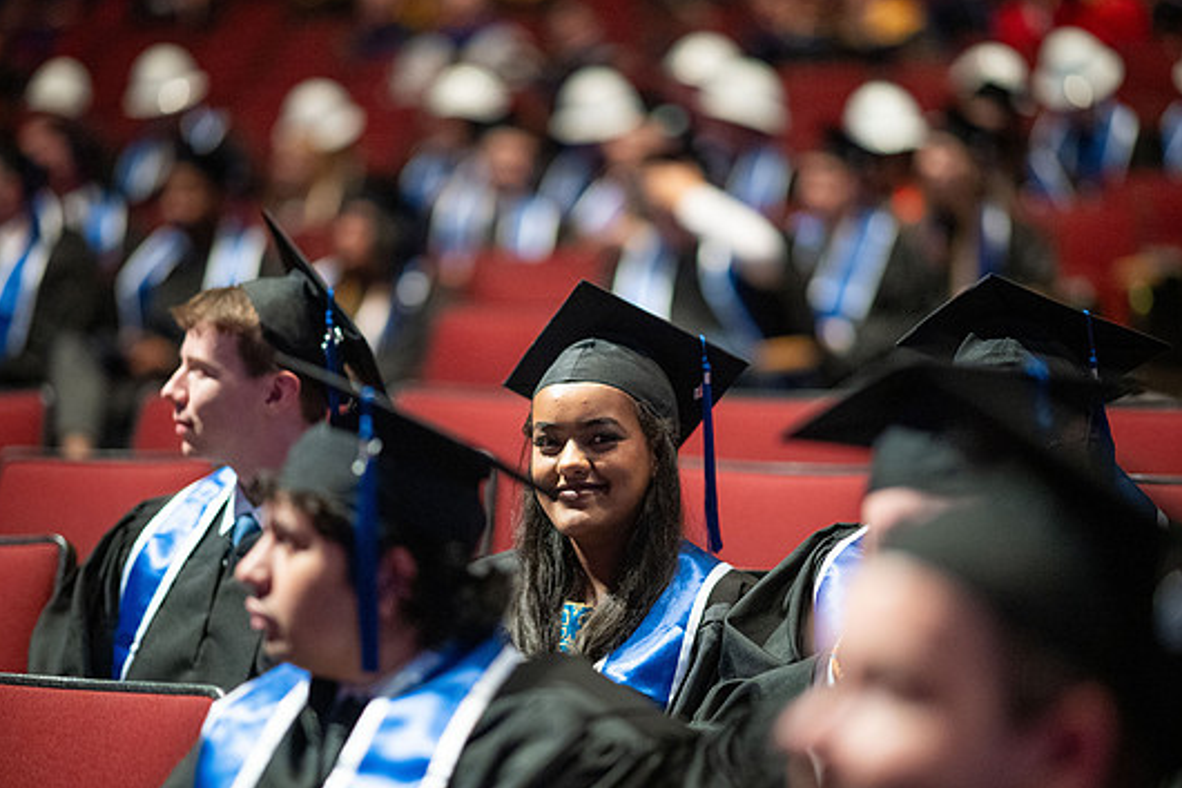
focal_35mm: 115
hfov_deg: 17.8
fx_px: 3774
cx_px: 604
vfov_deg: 11.9
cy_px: 419
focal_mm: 105
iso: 3200
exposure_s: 1/200
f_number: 1.4
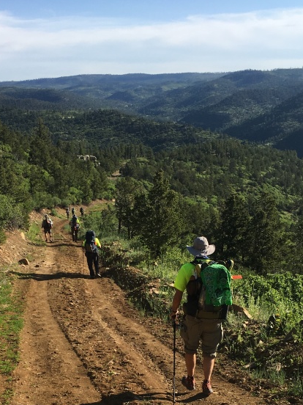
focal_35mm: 56
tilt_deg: -18.4
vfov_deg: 33.1
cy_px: 340
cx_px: 131
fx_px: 654
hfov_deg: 26.1
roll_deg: +1.6
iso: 25
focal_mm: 4.15
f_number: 2.2
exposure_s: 1/1183
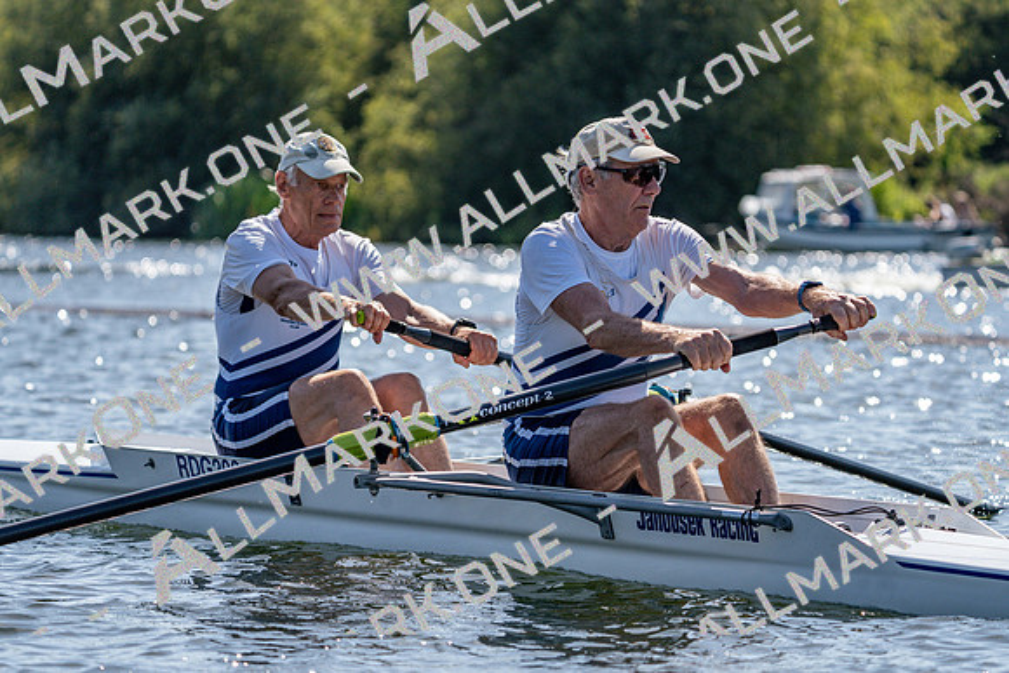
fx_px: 5607
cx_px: 504
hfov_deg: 10.3
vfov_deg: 6.9
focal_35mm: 200
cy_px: 336
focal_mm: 200
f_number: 5.6
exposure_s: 1/2000
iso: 250
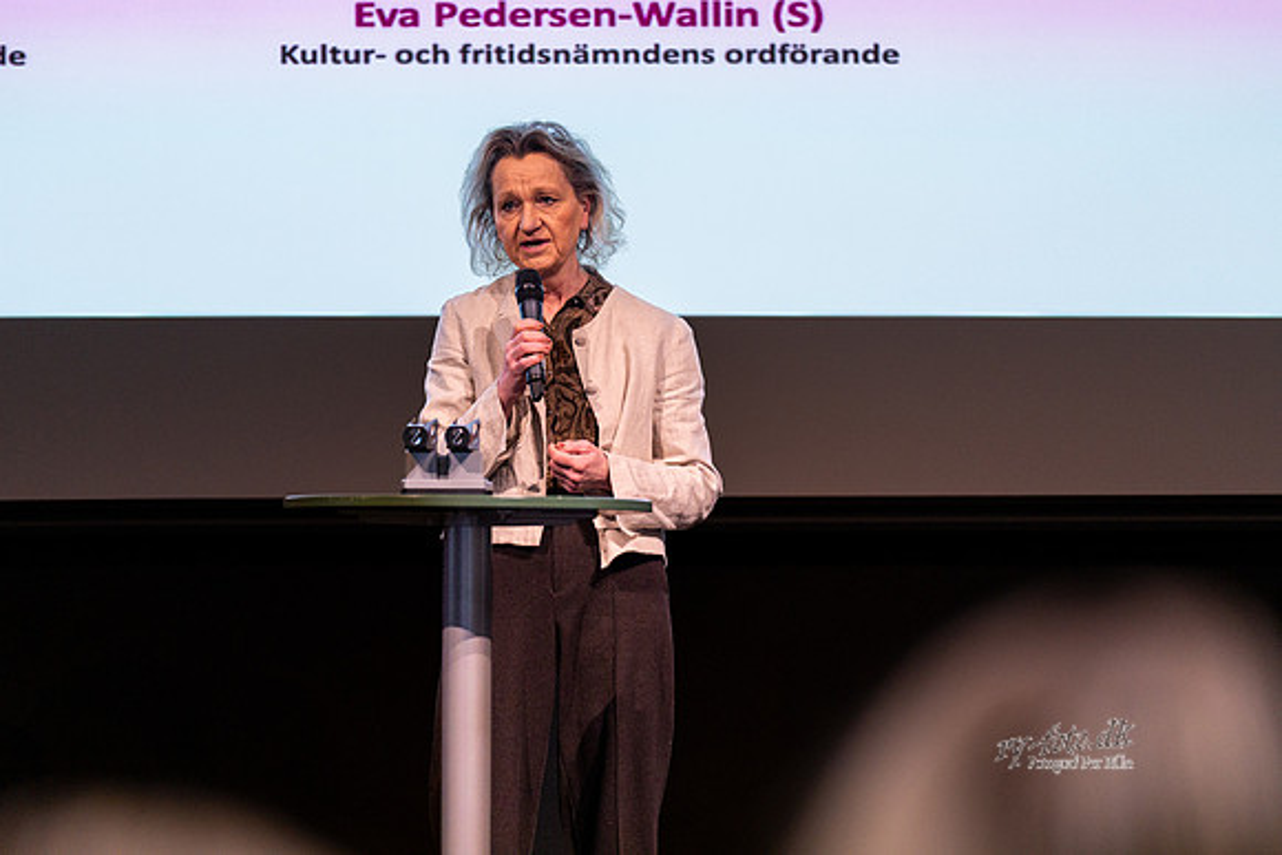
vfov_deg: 6.9
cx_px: 641
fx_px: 7124
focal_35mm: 200
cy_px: 428
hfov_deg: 10.3
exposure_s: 1/200
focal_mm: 200
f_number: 2.8
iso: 2500
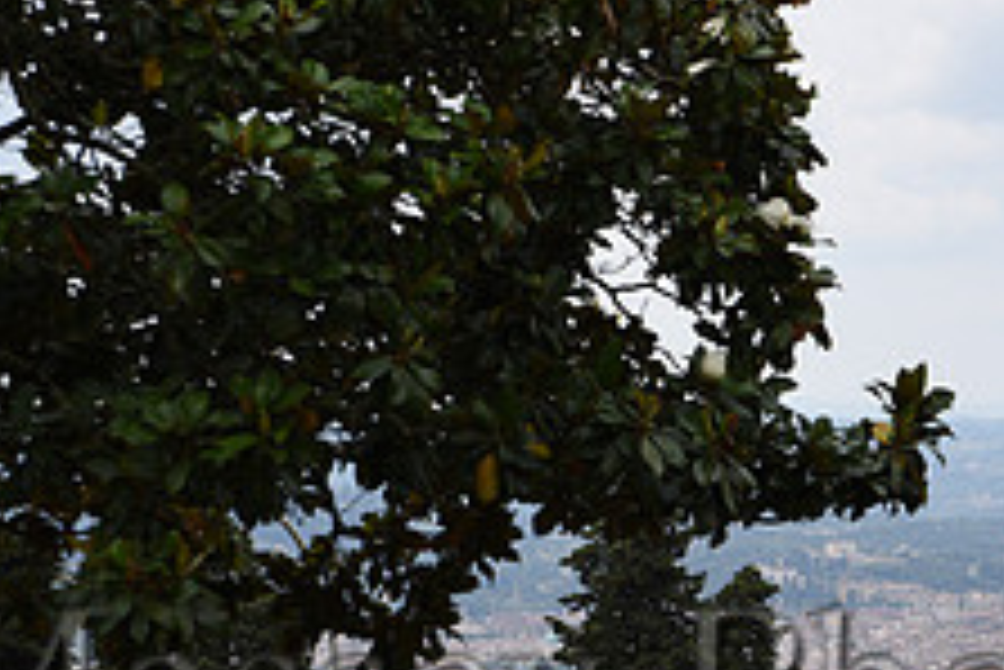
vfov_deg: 8.5
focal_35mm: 161
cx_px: 675
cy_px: 708
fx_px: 4493
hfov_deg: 12.7
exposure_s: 1/200
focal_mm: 62
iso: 64
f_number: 8
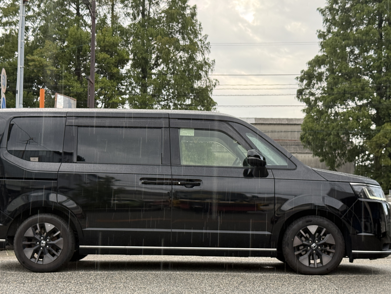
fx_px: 666
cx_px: 177
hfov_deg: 32.7
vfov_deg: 24.8
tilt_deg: +3.0
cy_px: 166
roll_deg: -1.2
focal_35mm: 59
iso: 80
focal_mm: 6.76
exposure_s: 1/121
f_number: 1.78
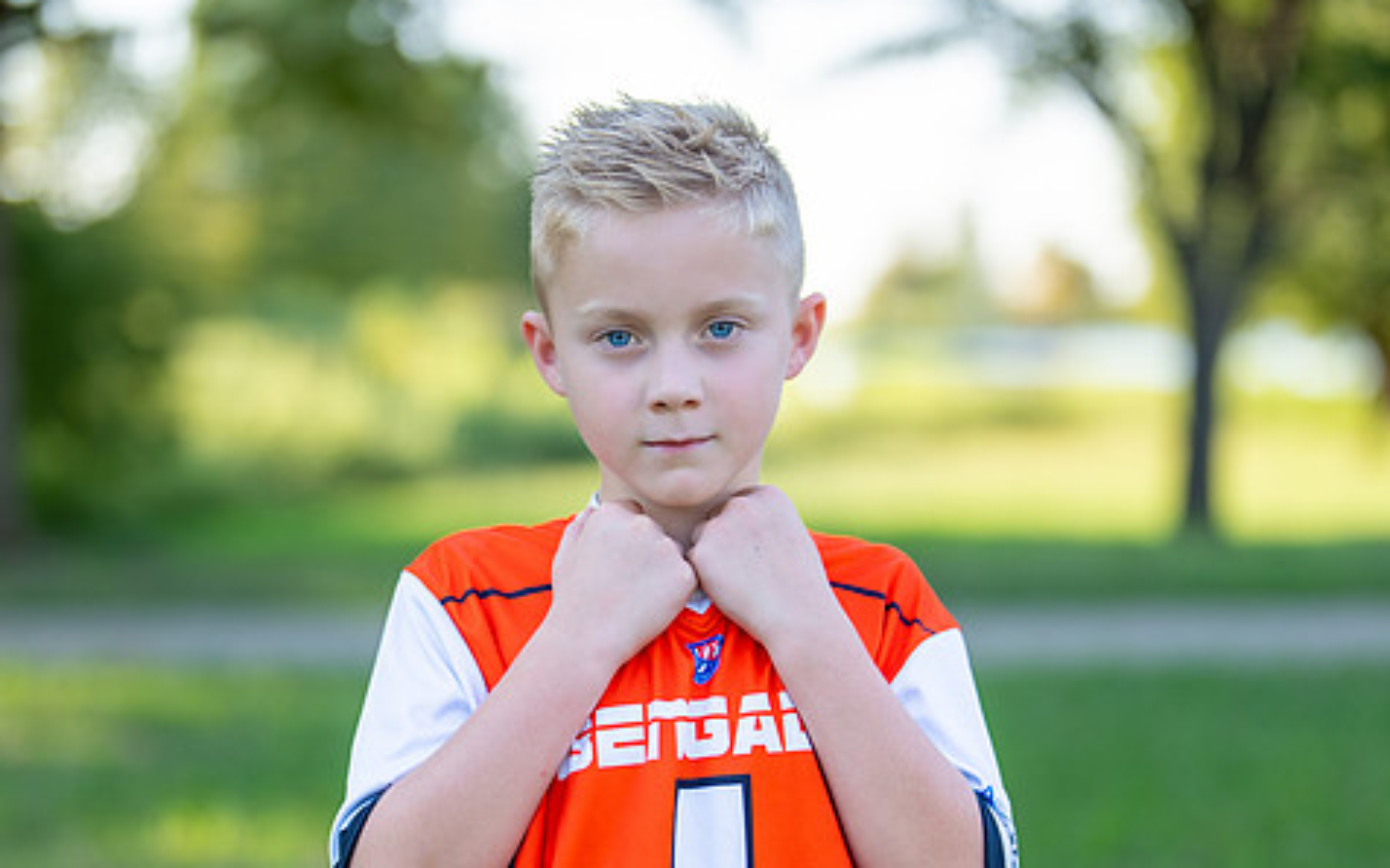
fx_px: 3105
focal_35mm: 82
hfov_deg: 25.2
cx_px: 667
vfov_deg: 15.9
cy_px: 594
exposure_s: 1/1600
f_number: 1.2
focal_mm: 50
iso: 100
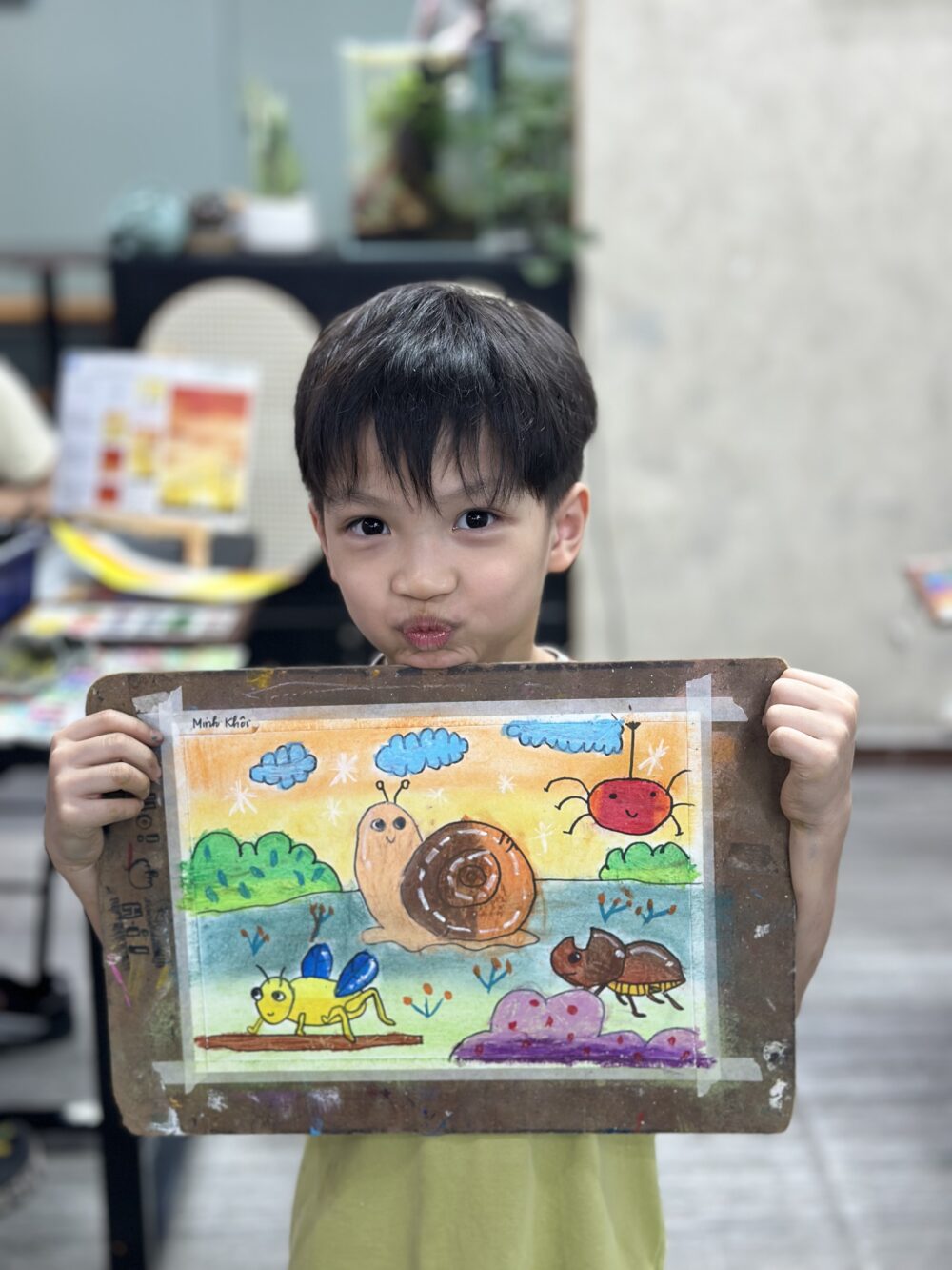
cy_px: 635
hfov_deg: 30.3
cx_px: 476
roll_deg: -0.2
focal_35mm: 48
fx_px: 1760
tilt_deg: -17.1
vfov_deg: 39.7
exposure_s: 1/50
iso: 100
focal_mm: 6.86
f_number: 1.78
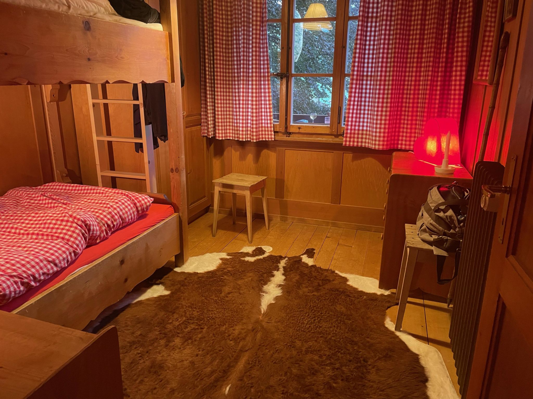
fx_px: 400
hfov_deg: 67.3
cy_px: 200
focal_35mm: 26
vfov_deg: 53.1
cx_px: 266
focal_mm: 4.2
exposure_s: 1/50
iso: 500
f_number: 1.6
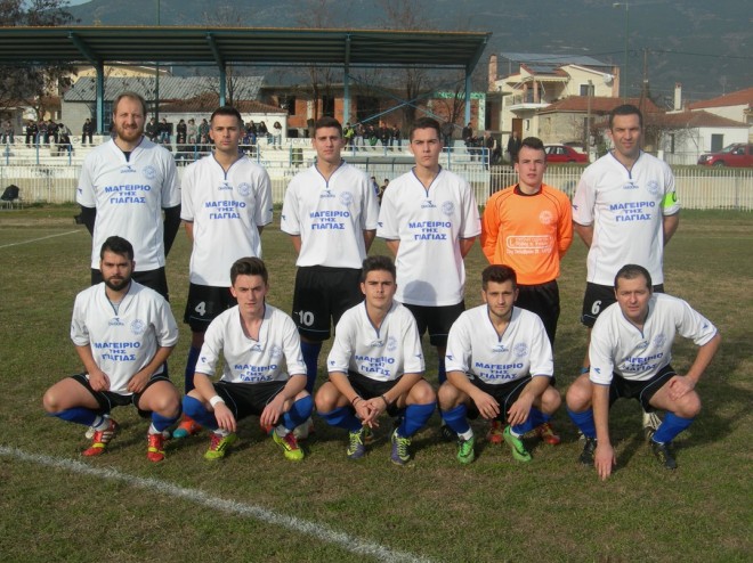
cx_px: 376
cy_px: 282
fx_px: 1109
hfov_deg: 37.5
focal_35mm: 51
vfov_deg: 28.5
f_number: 5.4
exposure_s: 1/470
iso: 50
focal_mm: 10.6
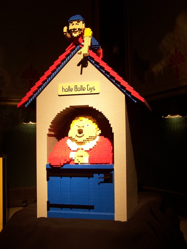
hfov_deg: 33.6
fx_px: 310
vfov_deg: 43.9
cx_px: 94
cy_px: 124
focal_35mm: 43
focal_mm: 7.1
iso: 80
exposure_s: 1/8
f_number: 2.9
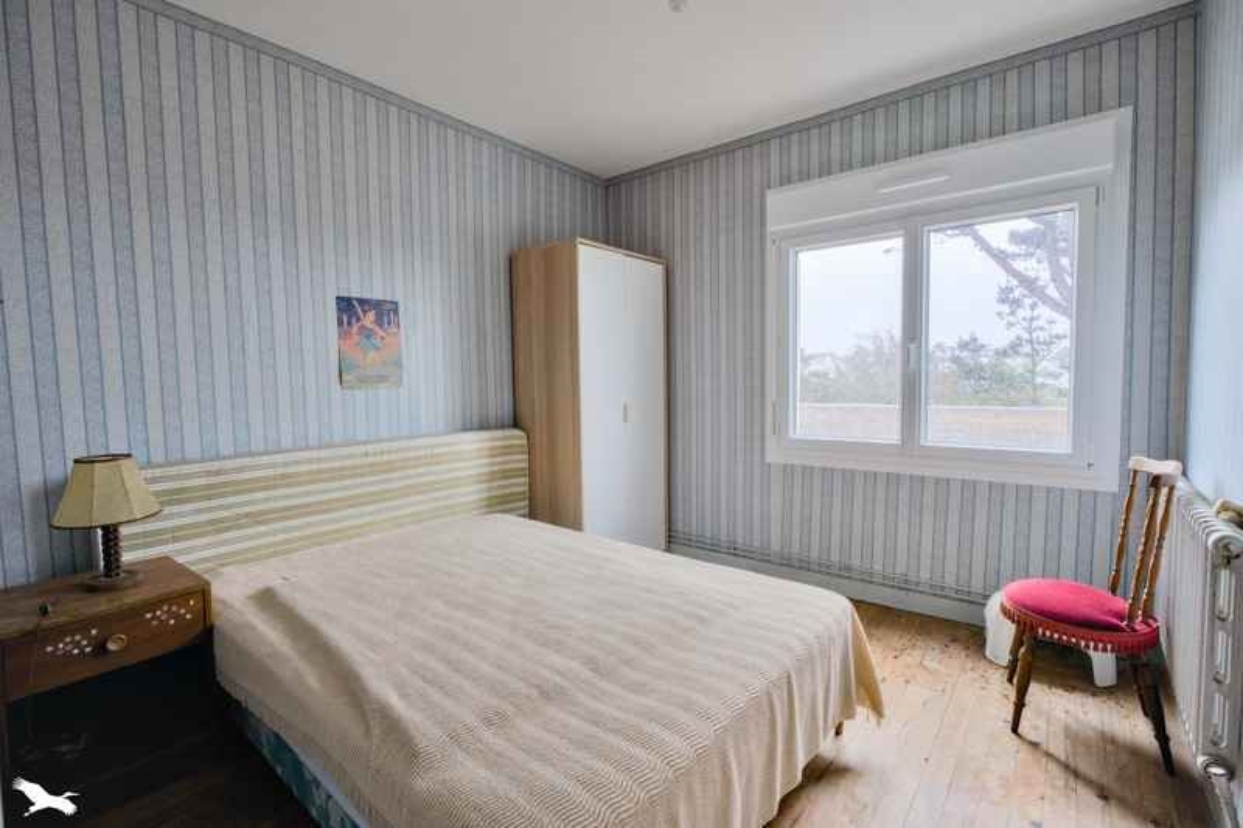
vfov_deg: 73.7
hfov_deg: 96.7
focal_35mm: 16
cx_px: 622
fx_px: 552
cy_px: 414
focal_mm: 16
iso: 800
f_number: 8
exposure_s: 1/50
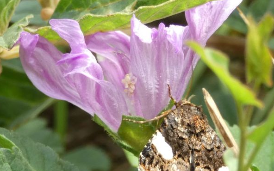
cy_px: 117
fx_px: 1710
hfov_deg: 9.2
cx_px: 151
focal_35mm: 229
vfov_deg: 5.7
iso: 160
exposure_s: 1/80
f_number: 5.4
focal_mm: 26.9
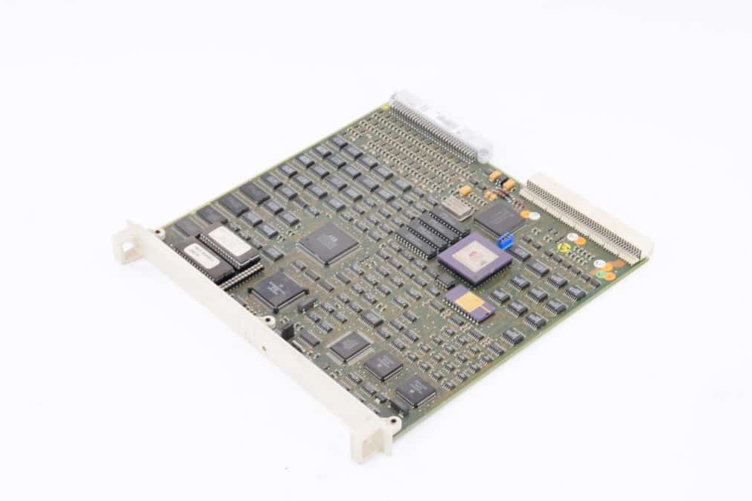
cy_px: 252
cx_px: 375
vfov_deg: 18.7
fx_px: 1525
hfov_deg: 27.7
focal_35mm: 73
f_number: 14
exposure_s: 1/20
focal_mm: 48
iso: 200
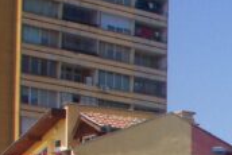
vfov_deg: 8.4
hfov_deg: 11.4
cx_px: 513
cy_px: 313
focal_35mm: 156
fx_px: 1006
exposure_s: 1/180
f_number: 9.5
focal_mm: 7.5
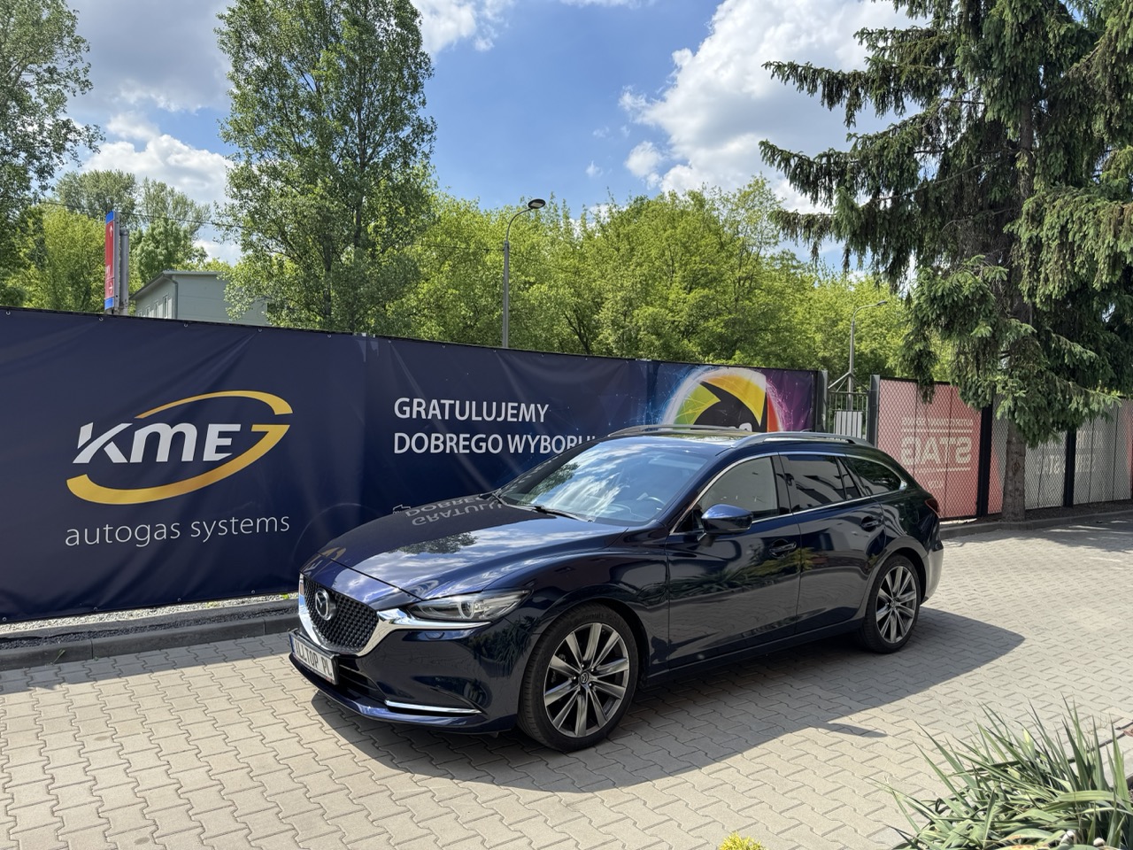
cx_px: 566
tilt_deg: -1.0
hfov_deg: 71.6
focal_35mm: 24
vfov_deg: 56.8
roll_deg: -1.1
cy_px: 425
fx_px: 786
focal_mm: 6.76
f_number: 1.78
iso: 80
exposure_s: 1/1980
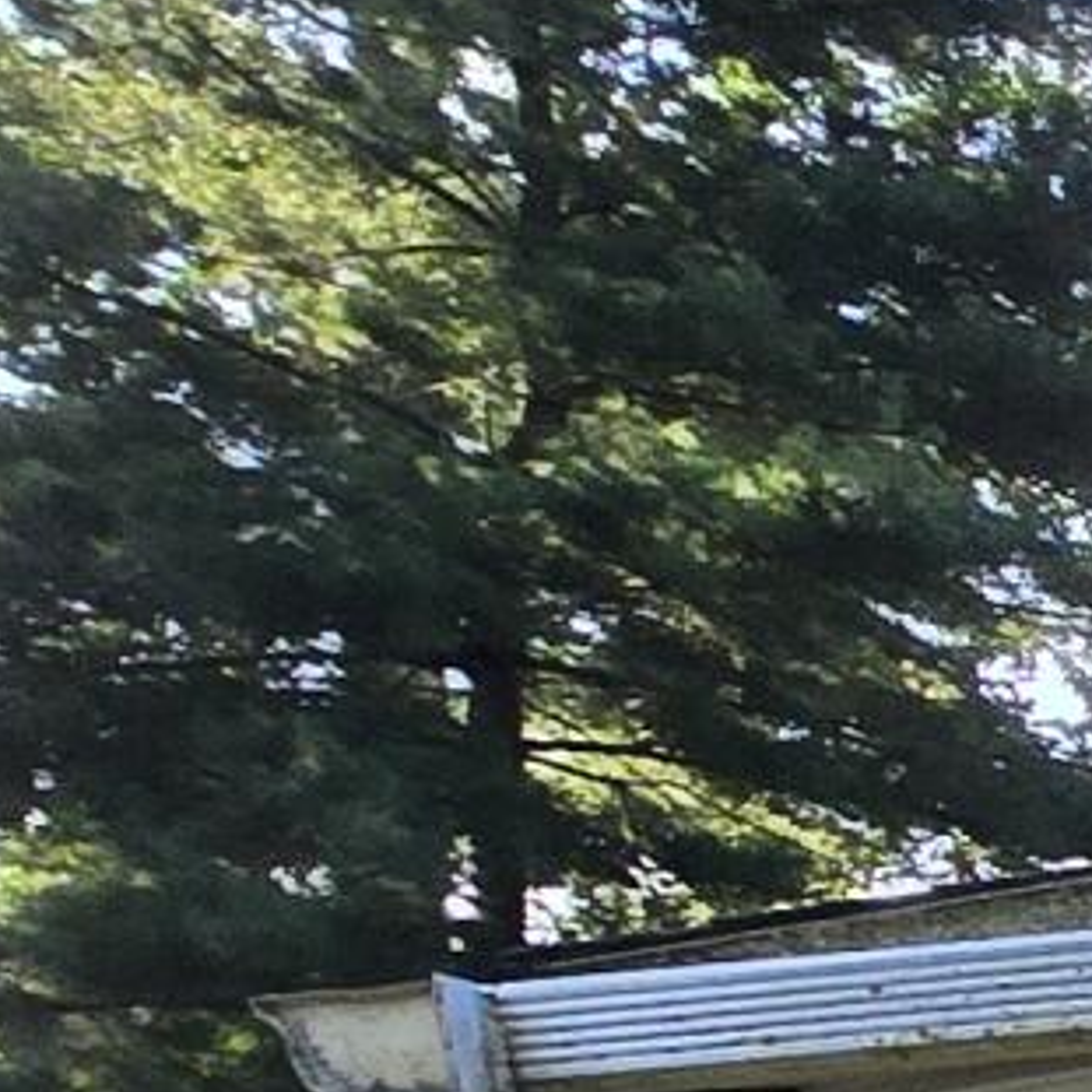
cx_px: 4013
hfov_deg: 9.0
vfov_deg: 13.5
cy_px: 2163
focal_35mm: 111
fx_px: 3962
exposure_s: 1/369
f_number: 2.2
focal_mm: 2.2
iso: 50
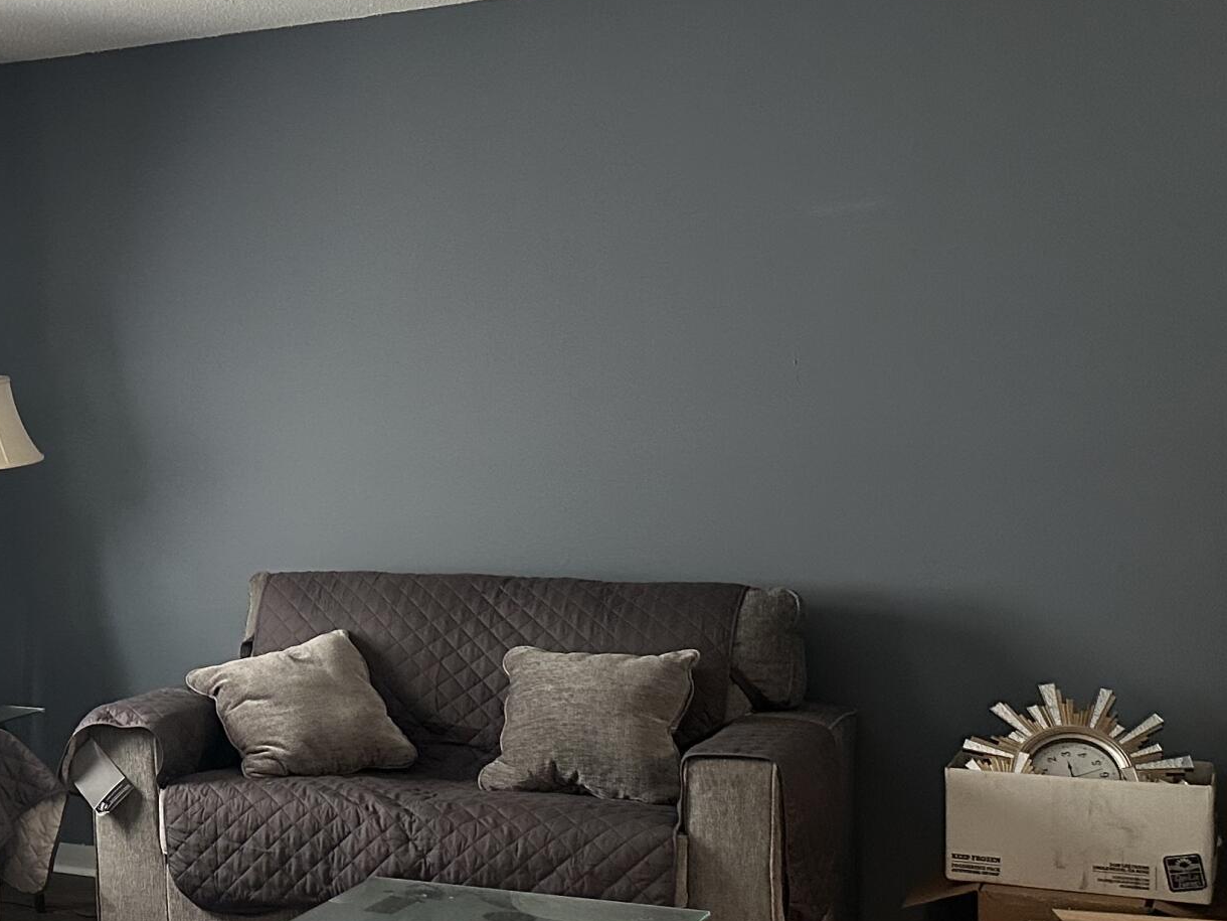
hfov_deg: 29.2
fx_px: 2091
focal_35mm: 59
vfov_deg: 24.8
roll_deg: +0.9
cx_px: -160
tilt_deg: +0.5
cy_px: 489
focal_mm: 6.86
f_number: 1.78
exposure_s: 1/60
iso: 320
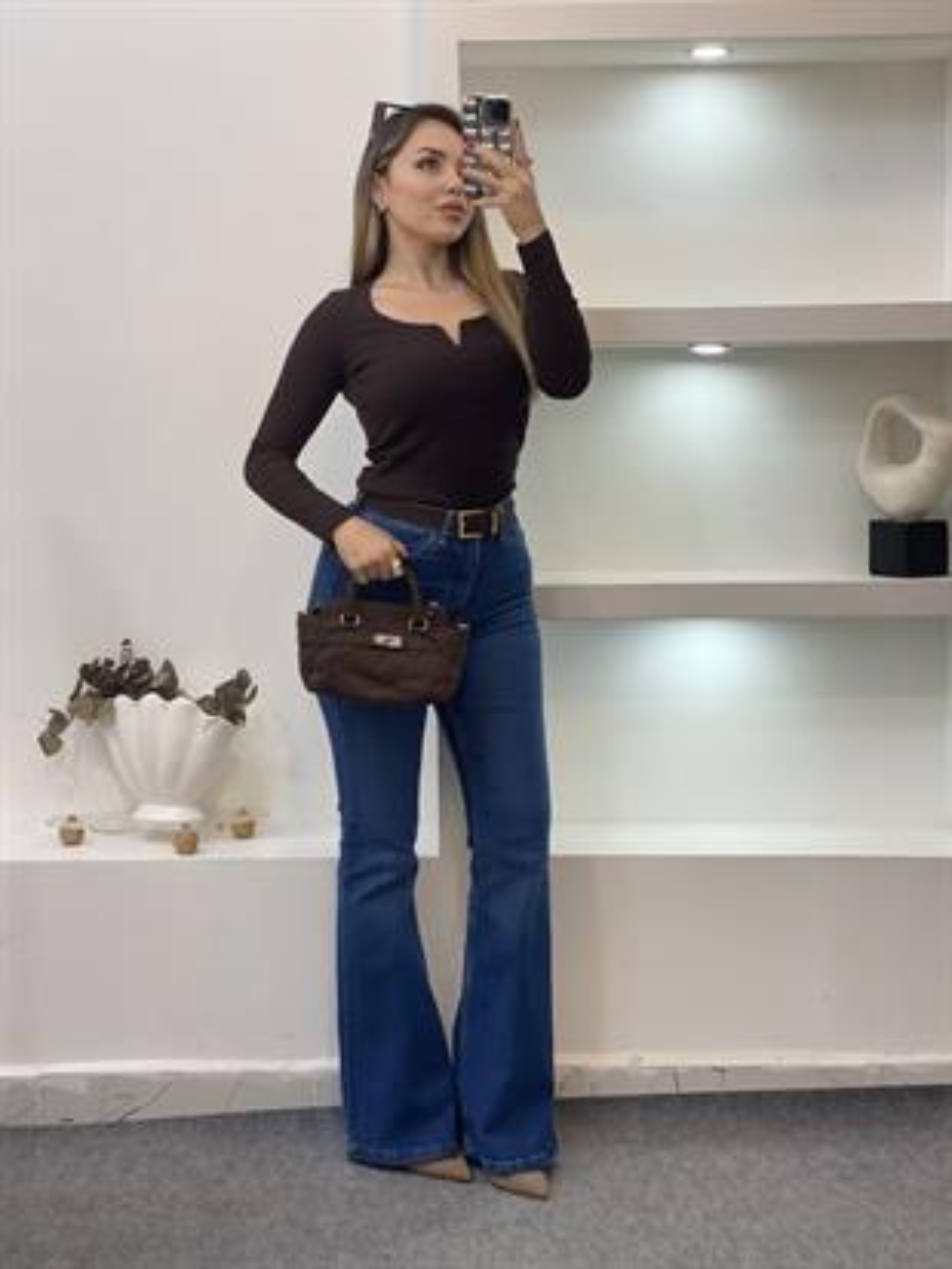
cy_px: 634
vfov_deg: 36.8
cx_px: 476
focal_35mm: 52
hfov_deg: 28.0
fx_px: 1906
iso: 80
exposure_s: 1/100
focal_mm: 6
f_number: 2
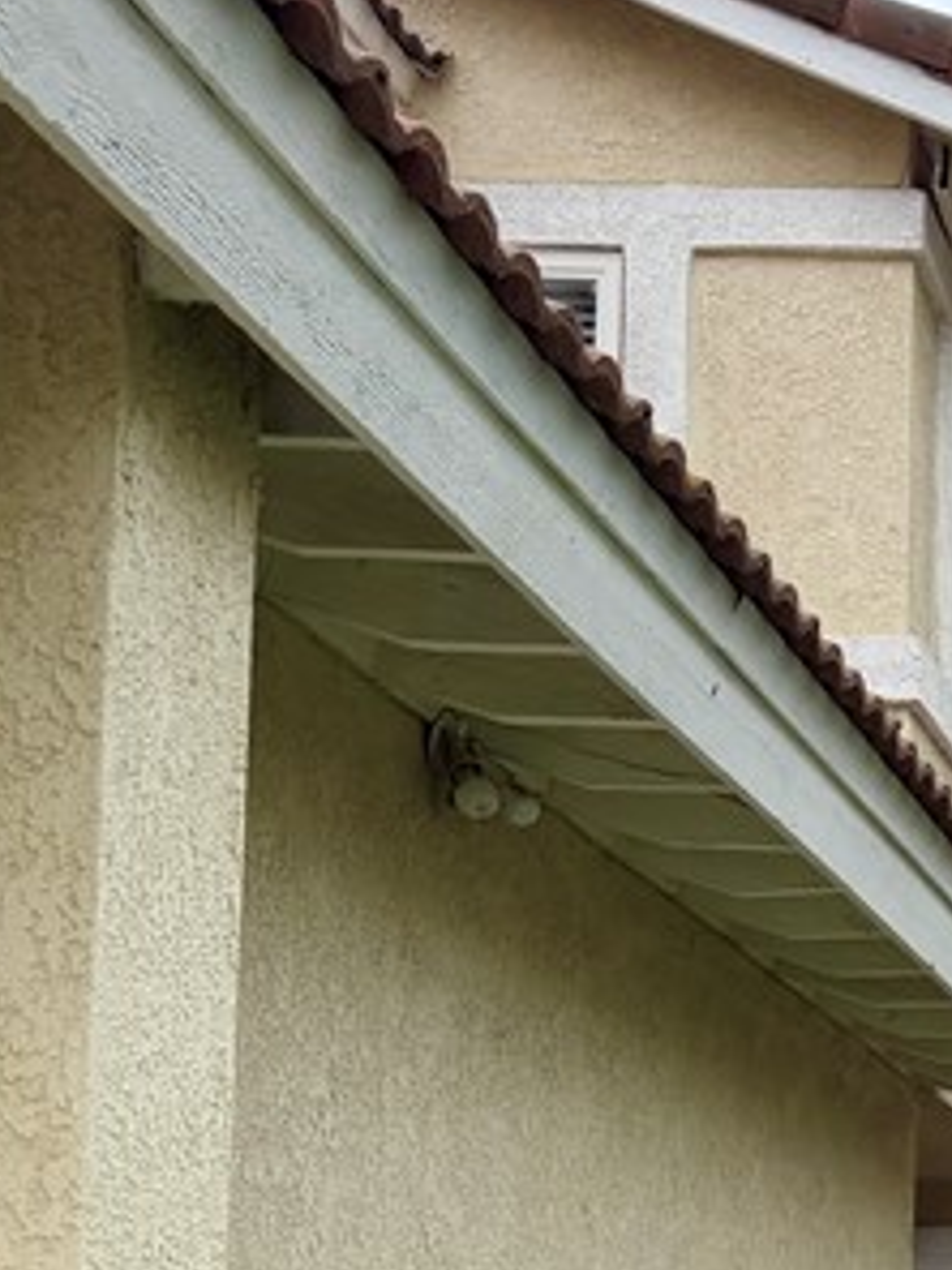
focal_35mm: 83
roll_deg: -1.1
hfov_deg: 15.8
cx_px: 1587
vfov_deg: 22.5
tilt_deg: +4.2
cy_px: 1313
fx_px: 3044
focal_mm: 6.76
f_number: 1.78
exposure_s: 1/2445
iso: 100
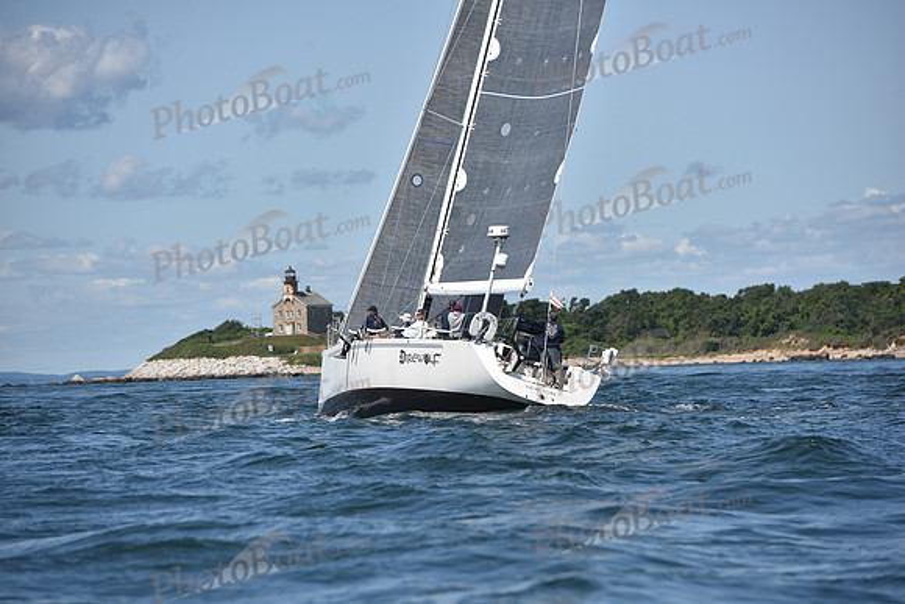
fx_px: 5029
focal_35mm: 200
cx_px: 452
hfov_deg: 10.3
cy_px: 302
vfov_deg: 6.9
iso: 250
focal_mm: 200
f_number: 6.3
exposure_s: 1/2500
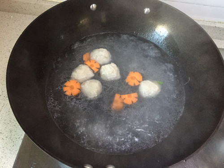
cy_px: 84
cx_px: 112
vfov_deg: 48.2
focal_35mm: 29
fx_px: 188
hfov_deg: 61.7
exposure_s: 1/15
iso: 320
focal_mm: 4.15
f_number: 2.2
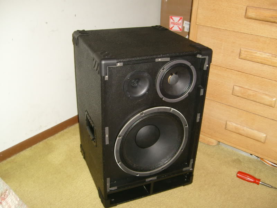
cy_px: 104
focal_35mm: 35
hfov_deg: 52.6
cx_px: 138
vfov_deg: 40.7
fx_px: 280
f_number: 2.8
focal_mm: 5.8
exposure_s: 1/45
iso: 100
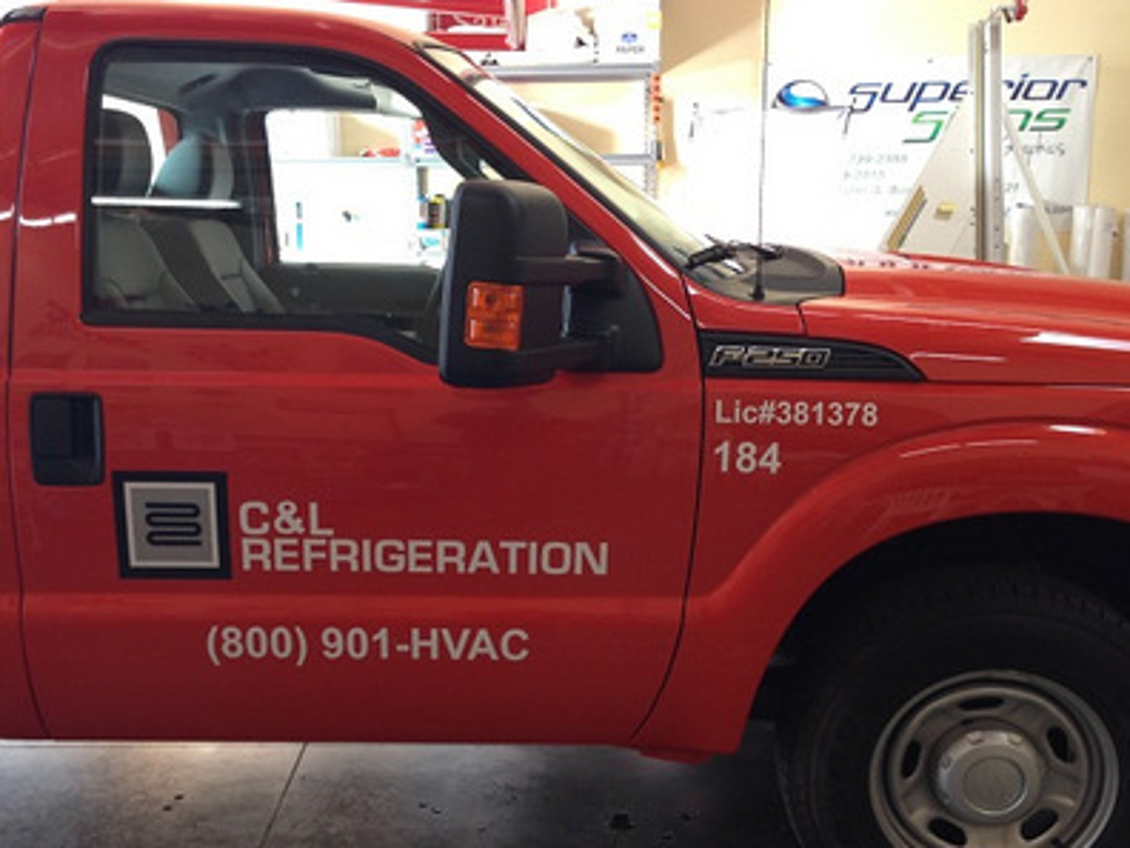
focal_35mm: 40
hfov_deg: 46.7
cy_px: 471
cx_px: 494
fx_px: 1306
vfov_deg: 35.9
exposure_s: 1/30
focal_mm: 4.12
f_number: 2.4
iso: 50
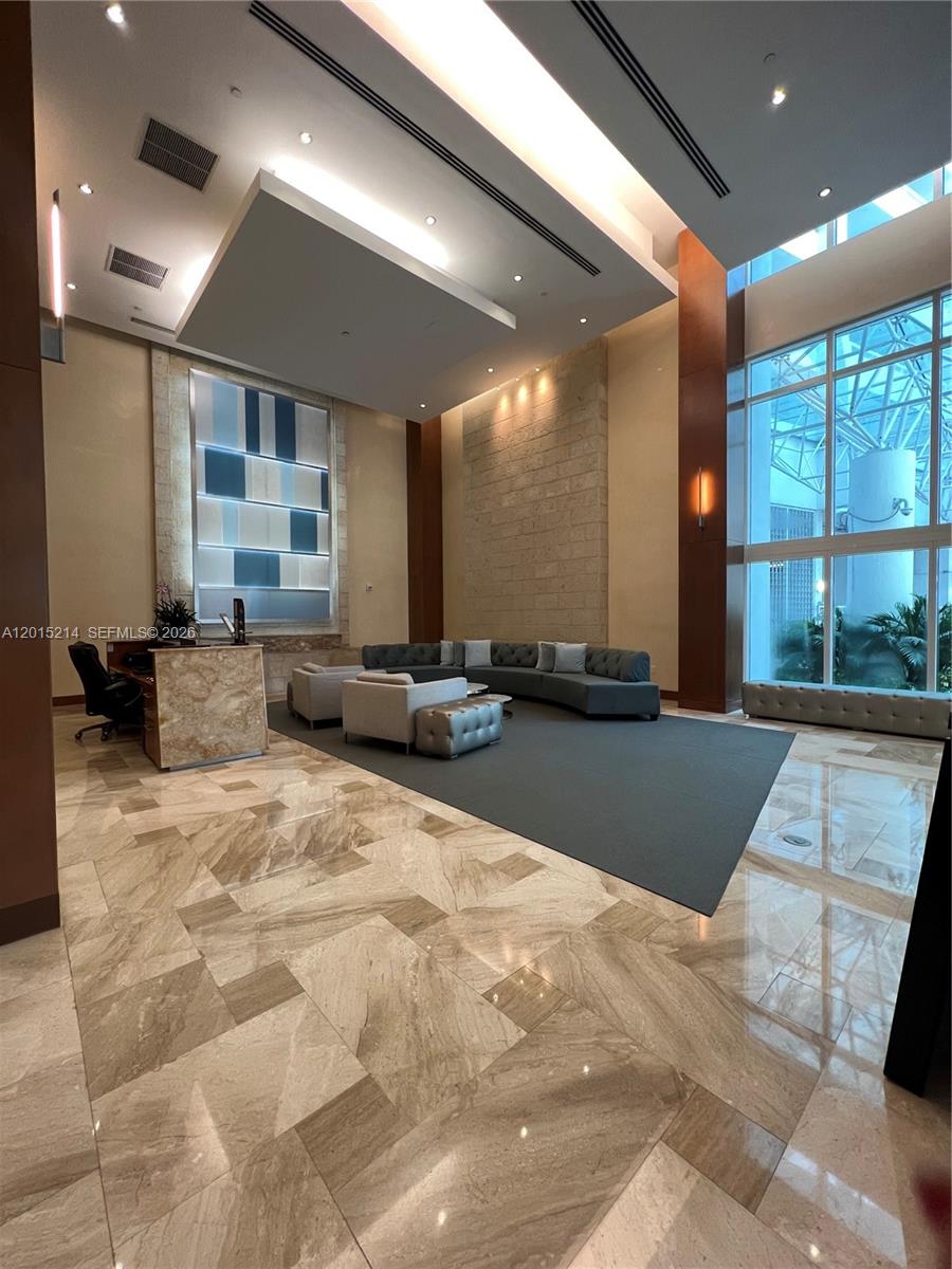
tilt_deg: -1.4
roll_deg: +1.0
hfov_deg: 89.9
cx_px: 476
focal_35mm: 13
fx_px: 477
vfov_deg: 106.2
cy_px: 634
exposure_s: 1/60
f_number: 1.8
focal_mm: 1.57
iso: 160
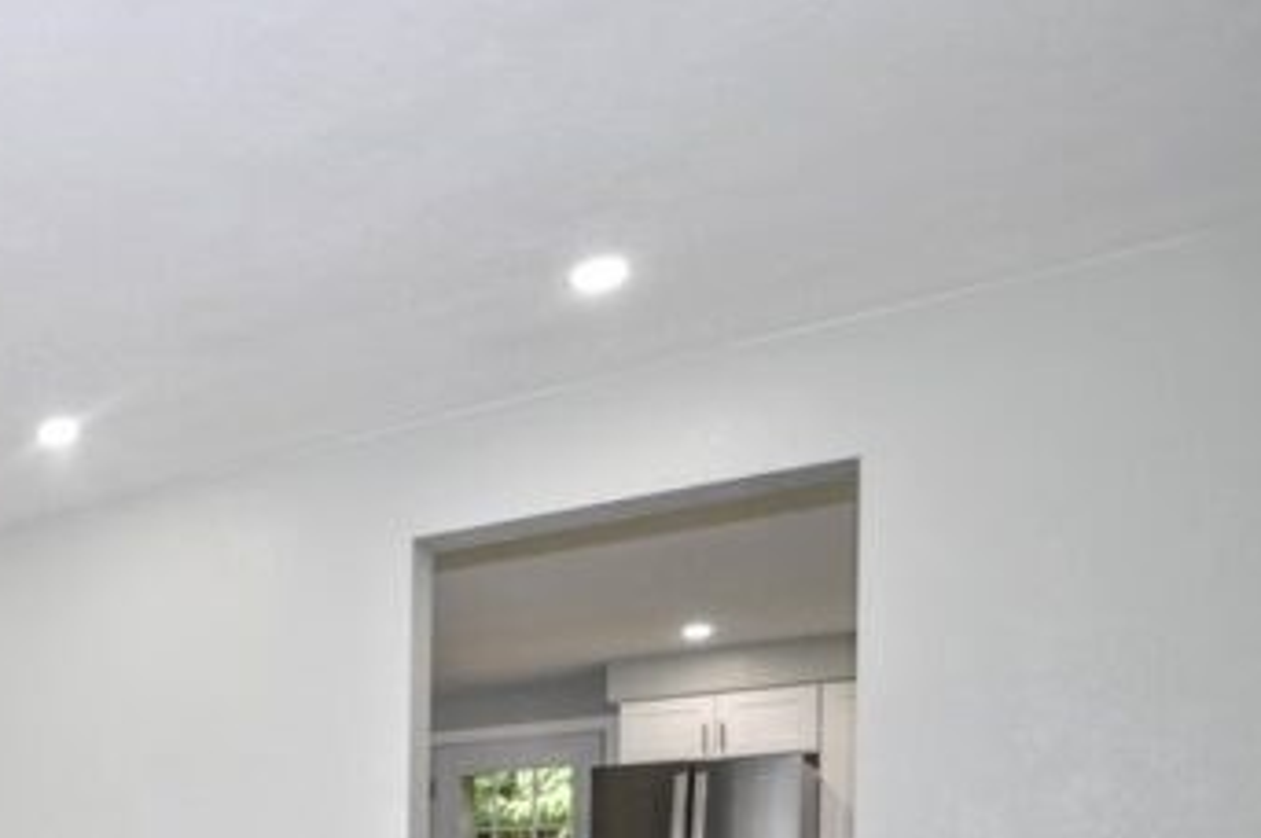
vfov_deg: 32.8
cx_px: -114
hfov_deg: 43.0
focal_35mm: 35
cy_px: 935
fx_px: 1225
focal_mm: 10
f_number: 4.5
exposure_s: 1/60
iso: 320
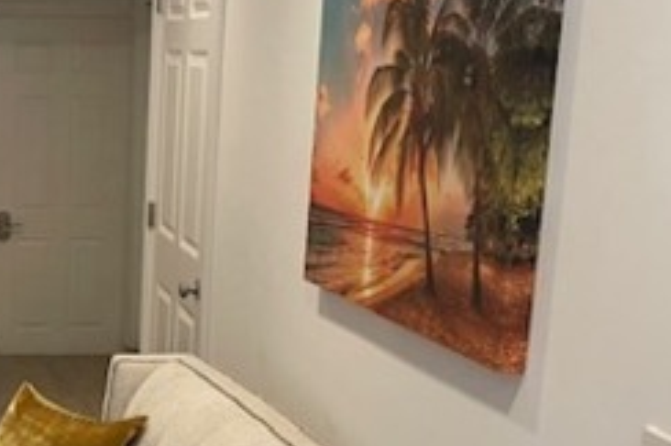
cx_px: -4
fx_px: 1377
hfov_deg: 25.9
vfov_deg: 18.0
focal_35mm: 74
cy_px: 429
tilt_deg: -14.8
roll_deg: +0.6
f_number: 1.6
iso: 125
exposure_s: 1/60
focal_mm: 4.2
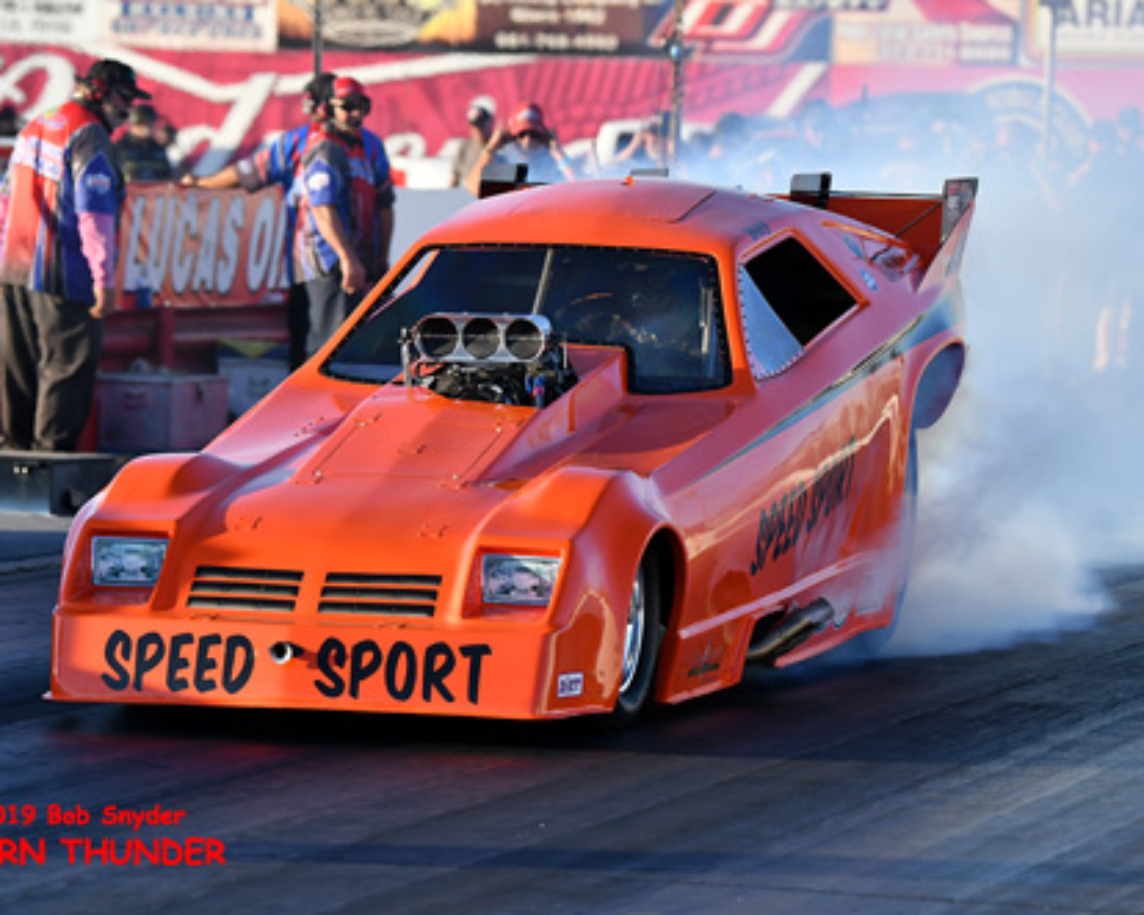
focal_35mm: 204
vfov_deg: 7.6
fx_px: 6905
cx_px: 489
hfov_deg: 9.5
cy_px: 459
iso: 160
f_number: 3.5
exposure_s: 1/1000
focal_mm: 120
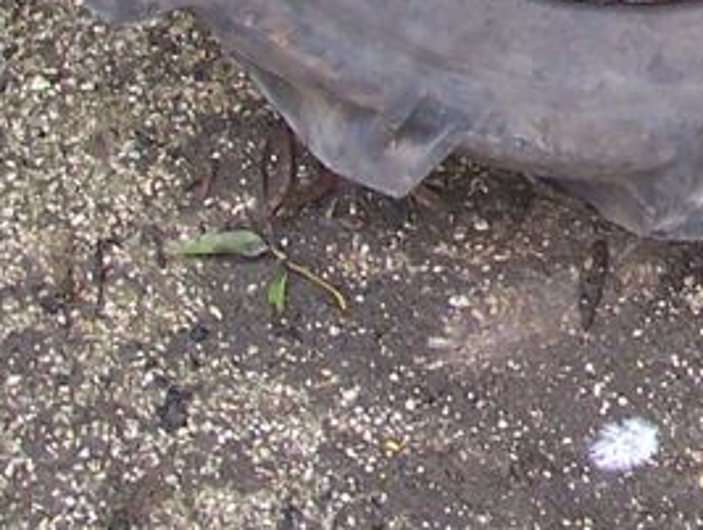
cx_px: 1301
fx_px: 3498
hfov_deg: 10.7
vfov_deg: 8.4
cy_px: -396
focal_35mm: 172
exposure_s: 1/60
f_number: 3
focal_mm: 7
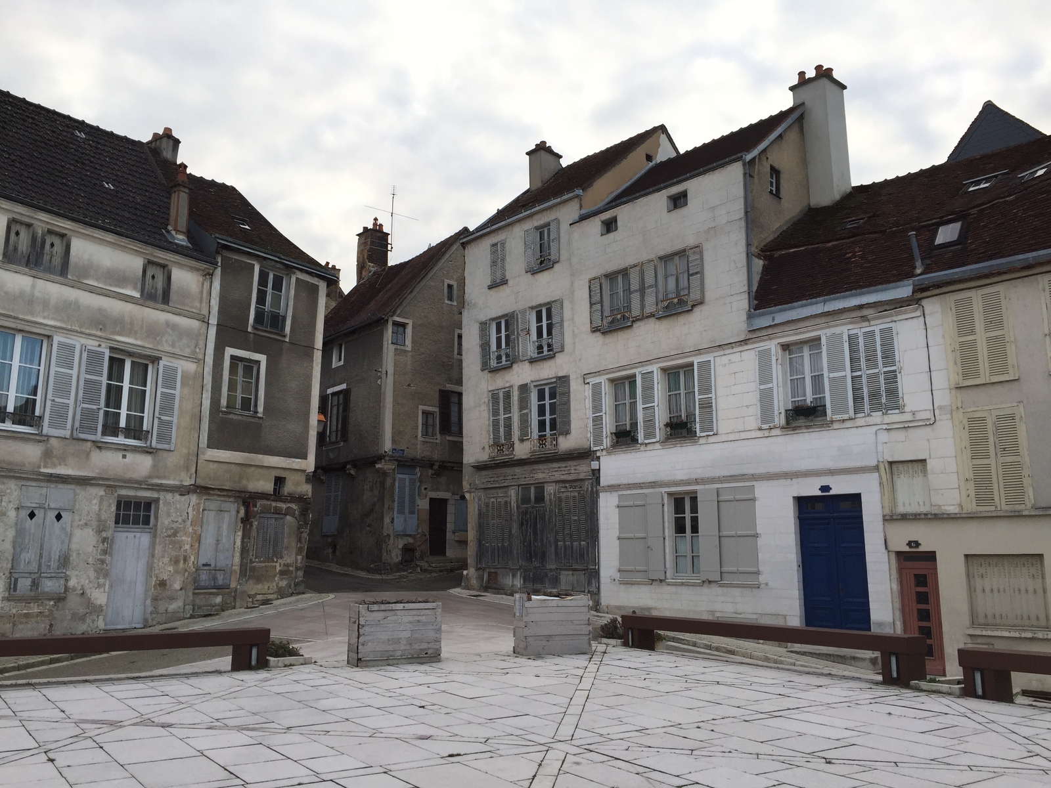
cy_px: 394
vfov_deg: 48.2
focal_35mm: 29
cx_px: 526
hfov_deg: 61.7
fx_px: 880
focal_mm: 4.15
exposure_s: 1/380
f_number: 2.2
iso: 32
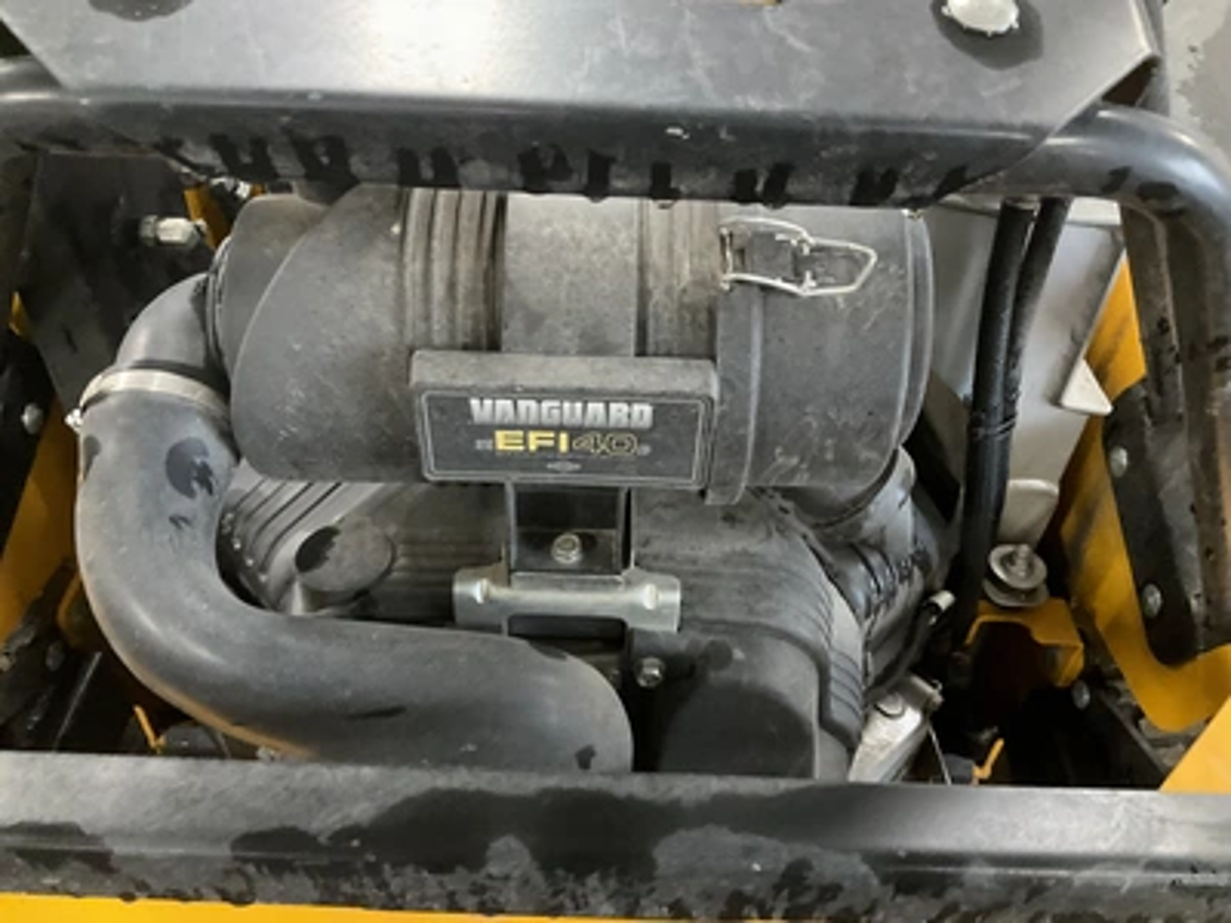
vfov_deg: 48.2
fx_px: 1031
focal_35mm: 29
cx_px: 616
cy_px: 462
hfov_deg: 61.7
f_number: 1.8
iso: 500
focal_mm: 3
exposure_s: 1/30
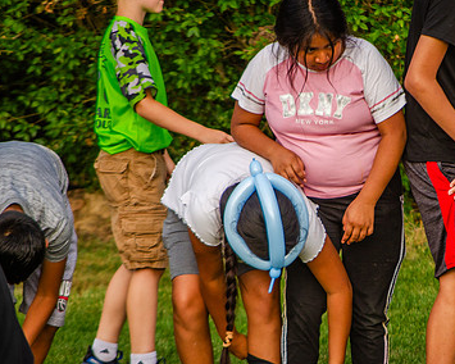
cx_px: 333
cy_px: 211
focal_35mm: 436
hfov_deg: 4.4
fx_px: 5871
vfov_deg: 3.6
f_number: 5.6
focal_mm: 190
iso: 280
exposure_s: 1/500
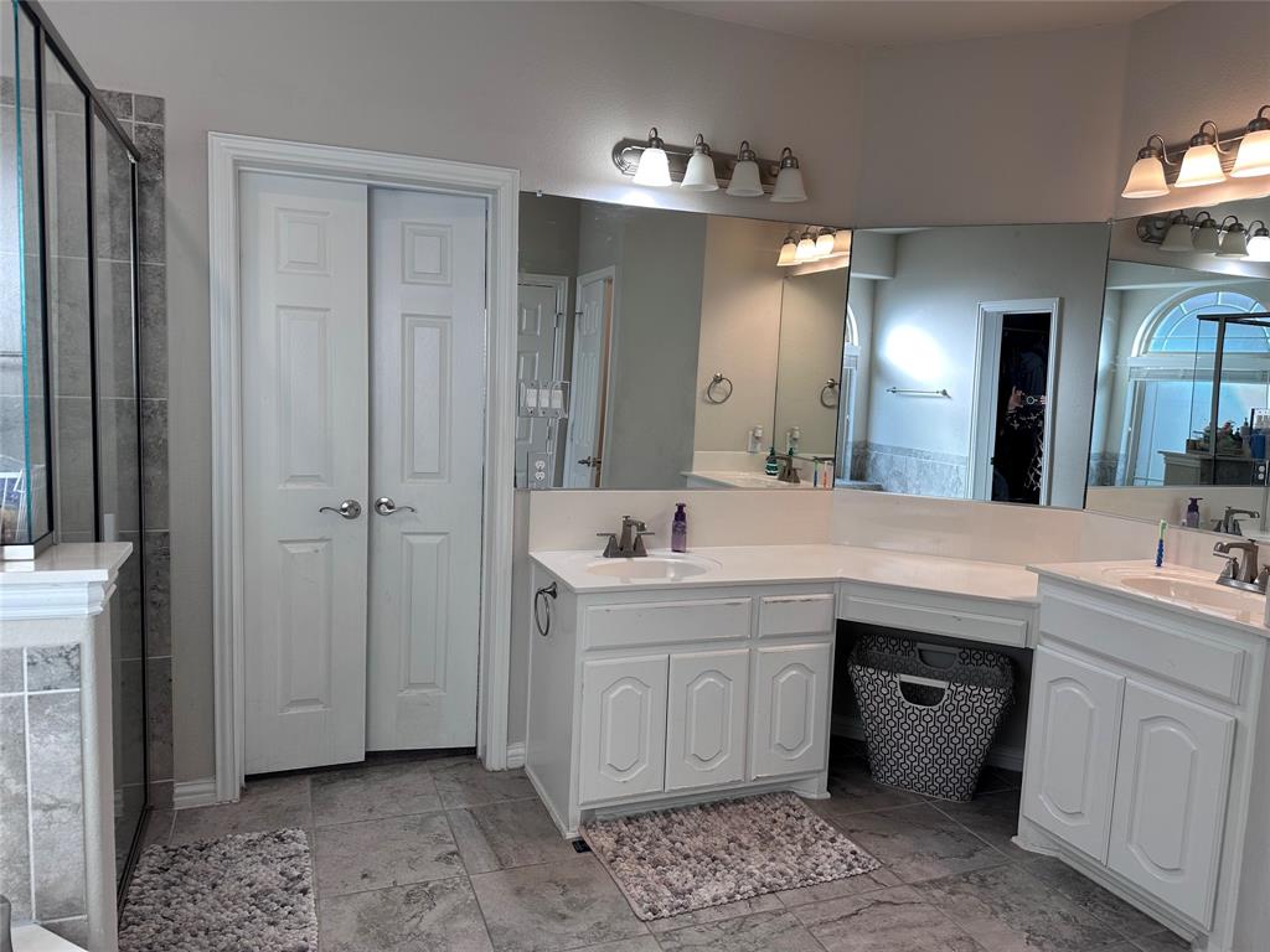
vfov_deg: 56.8
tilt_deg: -6.0
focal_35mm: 24
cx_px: 635
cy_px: 476
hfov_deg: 71.6
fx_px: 881
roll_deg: -2.6
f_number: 1.78
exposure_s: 1/120
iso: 80
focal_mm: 6.86
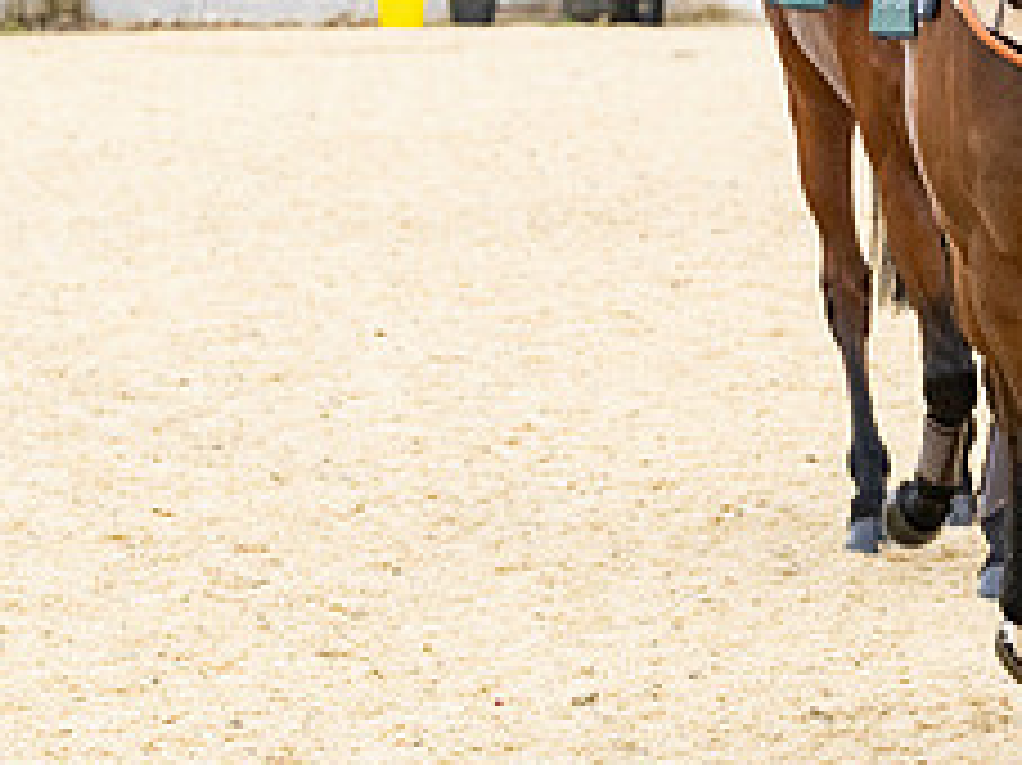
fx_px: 9325
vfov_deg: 4.7
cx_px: 1418
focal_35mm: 316
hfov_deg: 6.2
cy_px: 156
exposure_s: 1/2000
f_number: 4
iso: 400
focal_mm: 77
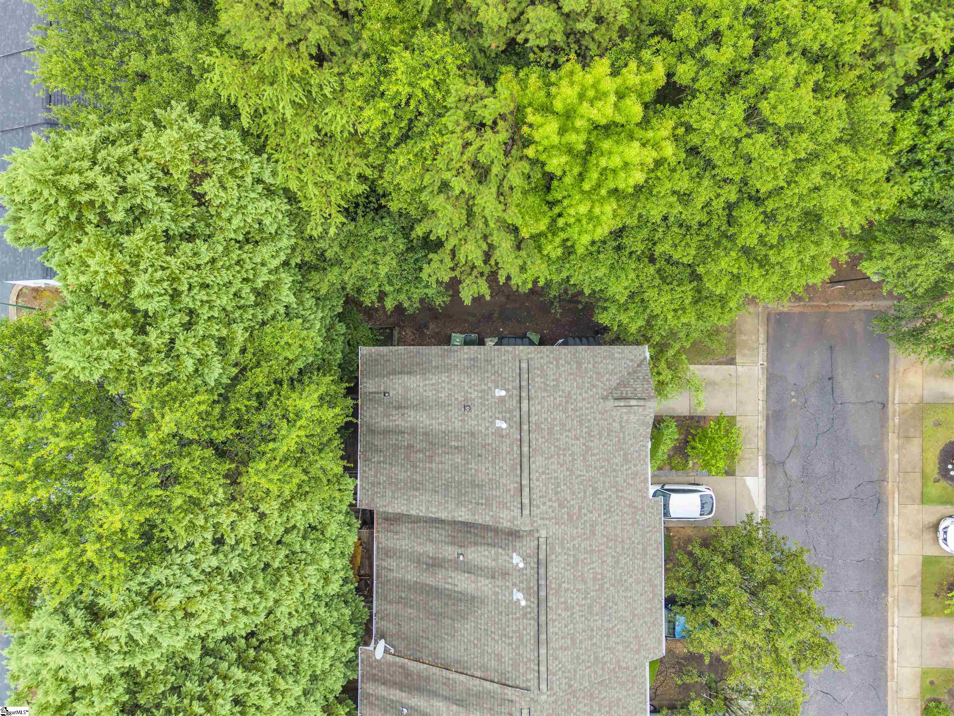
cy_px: 358
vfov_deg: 56.8
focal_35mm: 24
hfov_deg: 71.6
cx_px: 477
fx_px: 661
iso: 140
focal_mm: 8.67
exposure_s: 1/200
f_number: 1.8
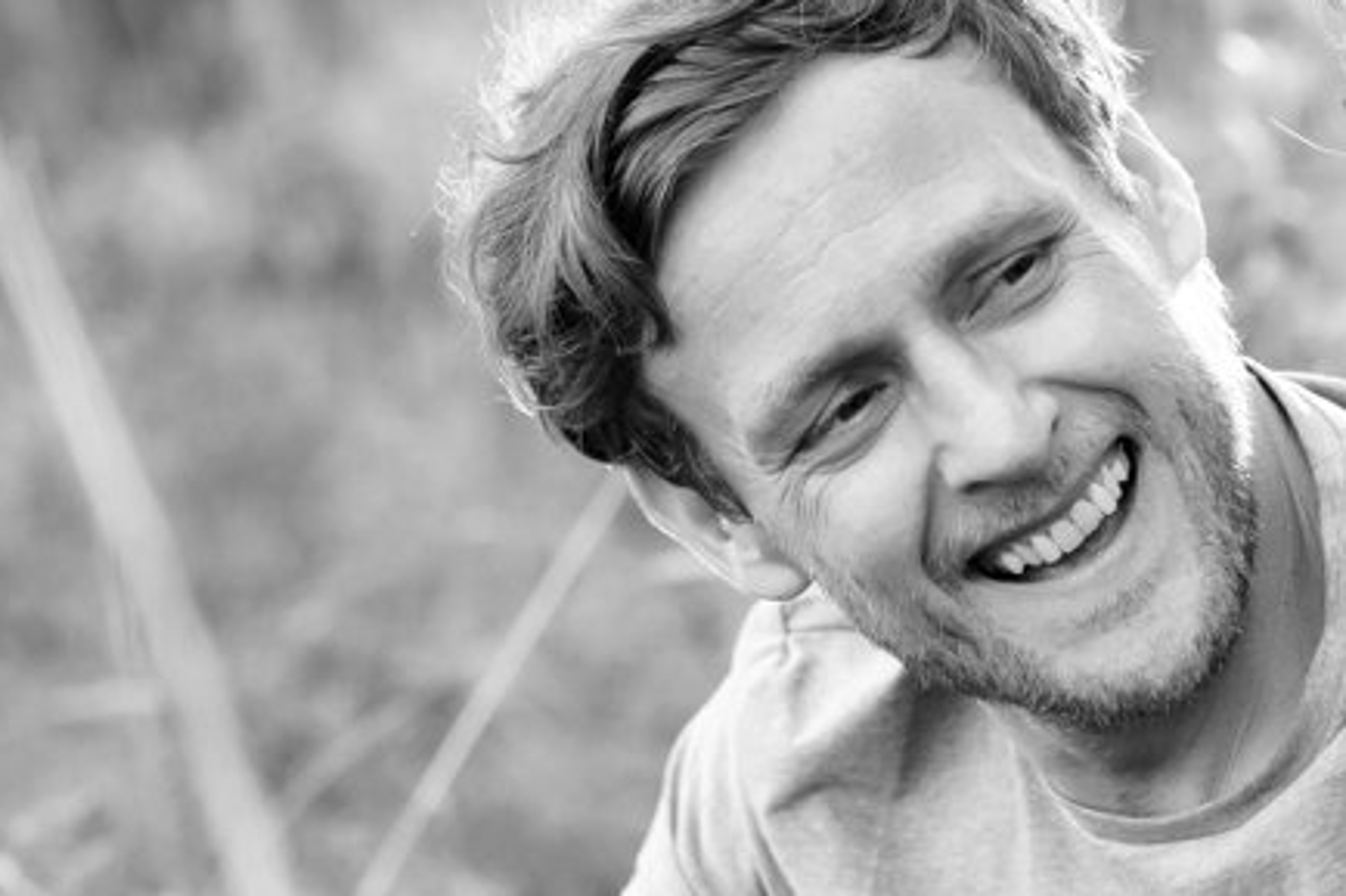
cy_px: 484
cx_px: 896
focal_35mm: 184
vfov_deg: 7.5
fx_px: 6877
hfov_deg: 11.2
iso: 1000
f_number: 3.5
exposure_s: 1/500
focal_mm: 85
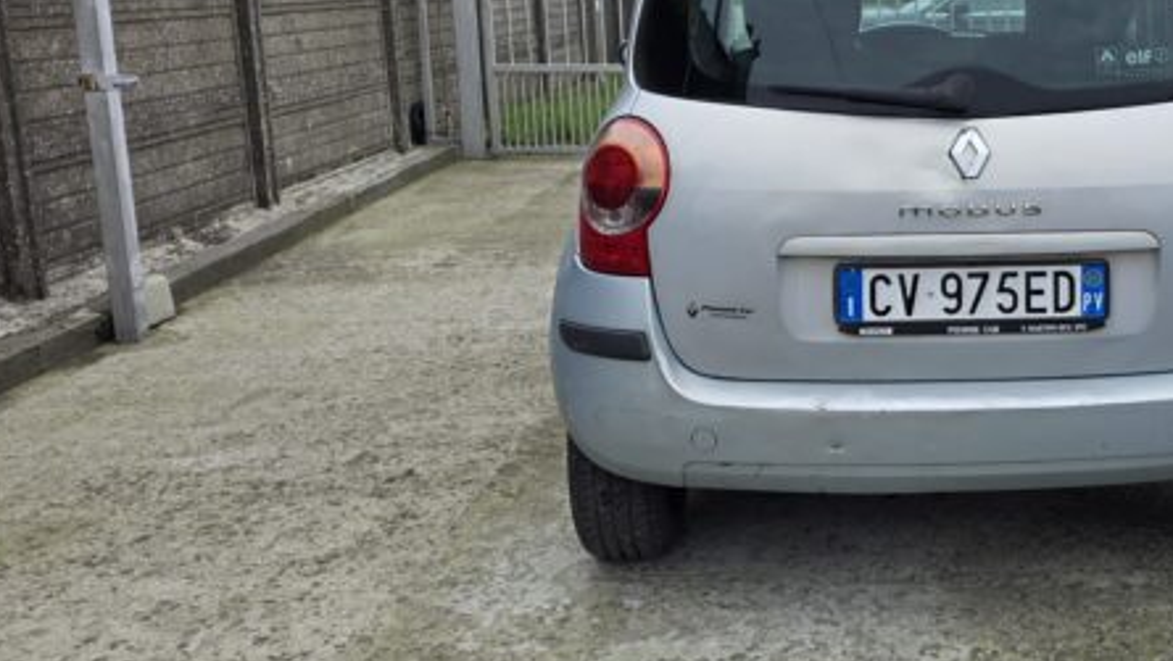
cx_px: 936
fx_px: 1401
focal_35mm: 45
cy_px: 261
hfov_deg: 43.4
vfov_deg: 26.5
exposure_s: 1/359
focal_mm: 6.25
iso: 25
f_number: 1.7
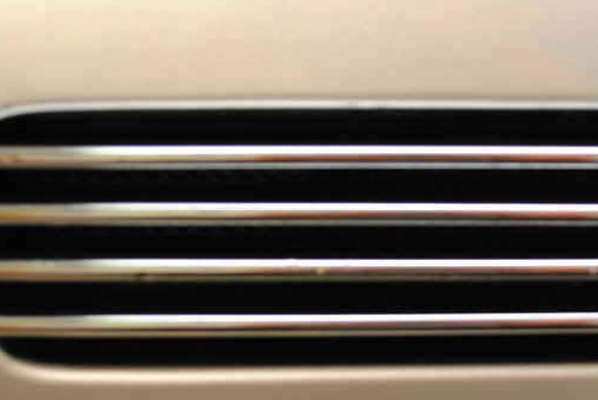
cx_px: 519
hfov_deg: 29.0
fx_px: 1114
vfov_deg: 20.3
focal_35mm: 67
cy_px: 256
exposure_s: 1/30
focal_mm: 22
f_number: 3.8
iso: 320
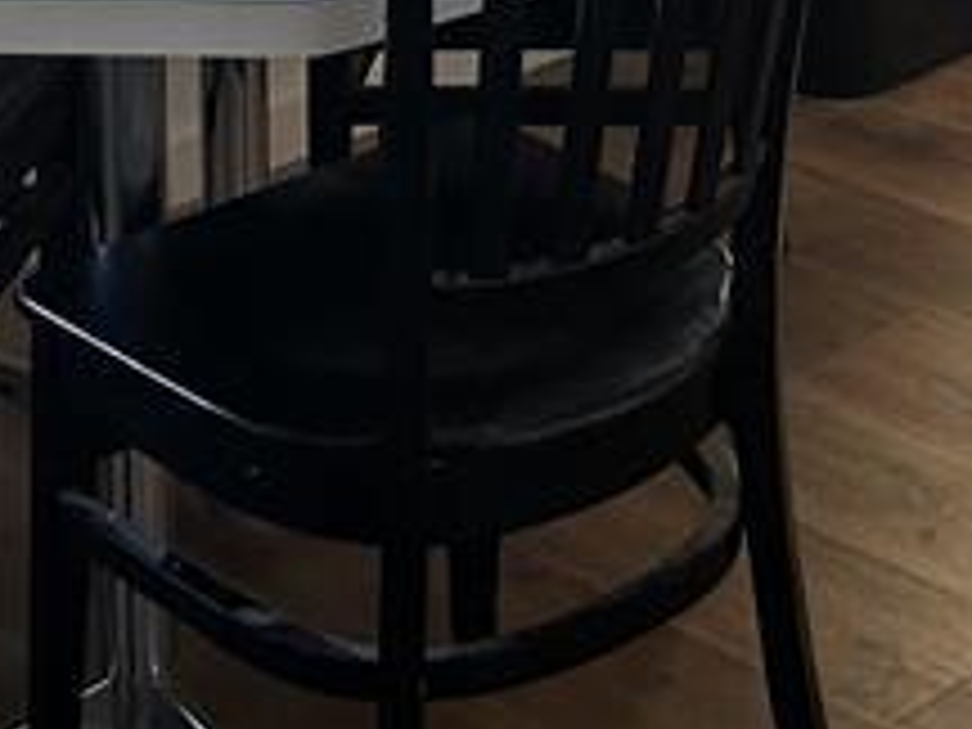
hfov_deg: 15.9
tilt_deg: -3.0
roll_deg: +0.0
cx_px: 720
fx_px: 3454
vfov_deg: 10.5
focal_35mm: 123
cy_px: -954
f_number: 1.5
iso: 64
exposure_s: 1/121
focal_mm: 5.7
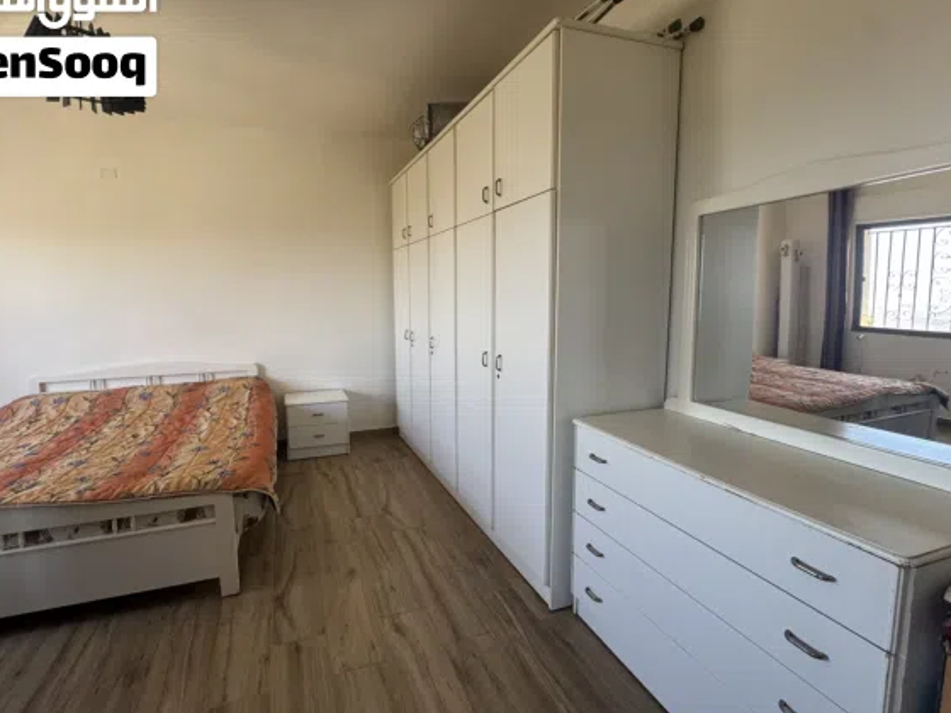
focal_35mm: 16
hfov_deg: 94.0
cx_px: 413
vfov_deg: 78.1
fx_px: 440
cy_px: 341
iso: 200
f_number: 2.2
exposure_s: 1/99
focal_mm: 2.22
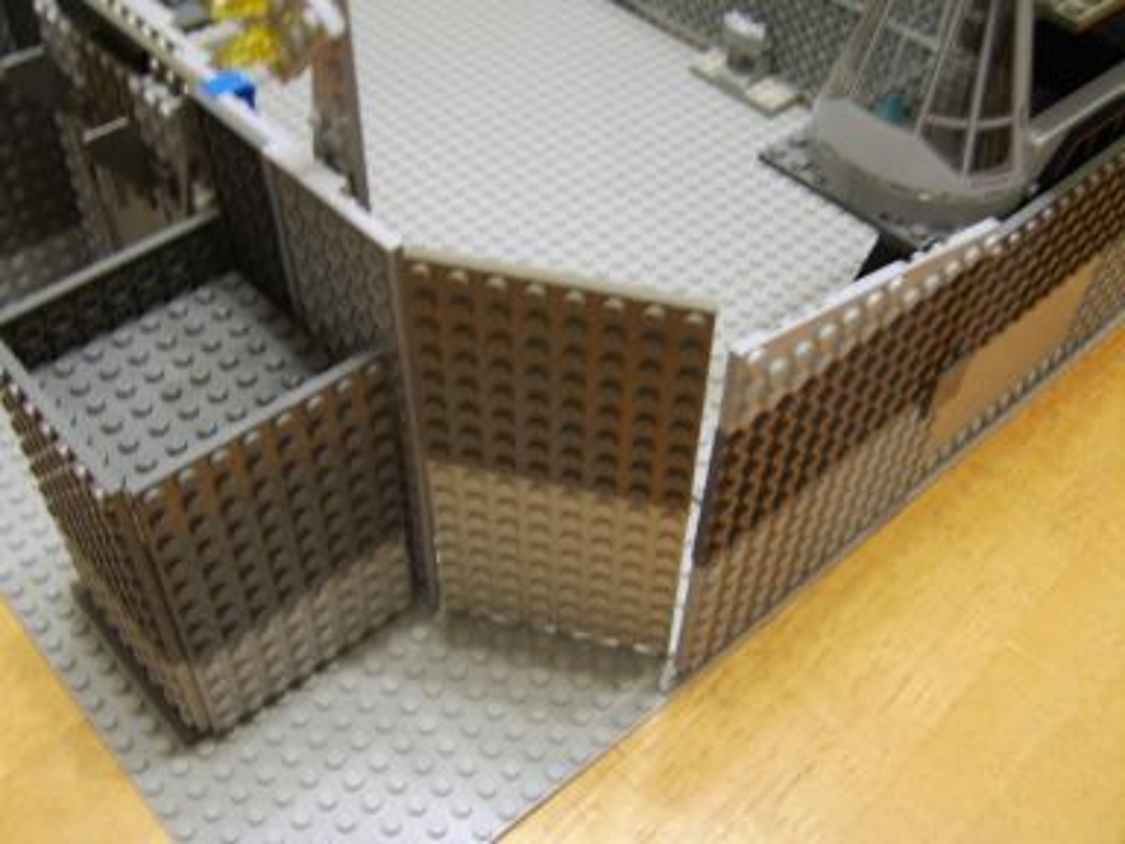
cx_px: 562
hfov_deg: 58.4
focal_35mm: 31
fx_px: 1007
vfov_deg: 45.4
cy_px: 422
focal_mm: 8.13
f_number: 2.7
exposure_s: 1/3
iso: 71
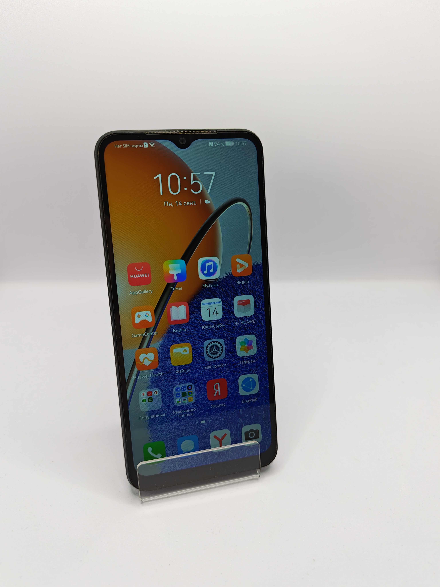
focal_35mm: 27
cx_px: 220
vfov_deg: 65.3
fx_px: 458
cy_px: 294
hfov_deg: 51.4
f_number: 1.9
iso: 125
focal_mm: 6.12
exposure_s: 1/100
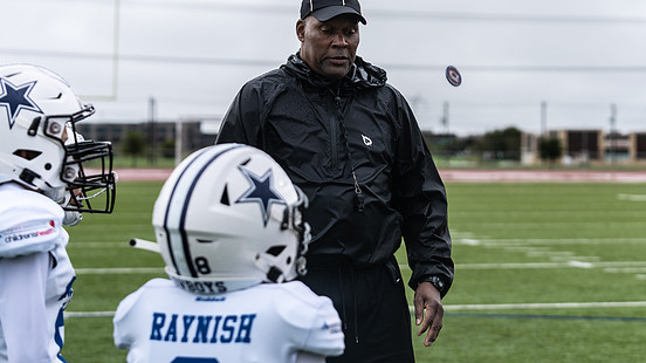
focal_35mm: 91
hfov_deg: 23.4
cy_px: 123
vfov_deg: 13.3
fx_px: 1558
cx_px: 396
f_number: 3.5
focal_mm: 70
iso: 250
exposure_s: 1/1250
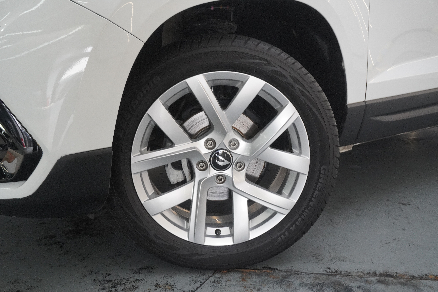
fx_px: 438
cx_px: 219
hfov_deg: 53.1
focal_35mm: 36
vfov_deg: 36.9
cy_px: 146
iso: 1600
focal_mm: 24
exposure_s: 1/80
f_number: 6.3
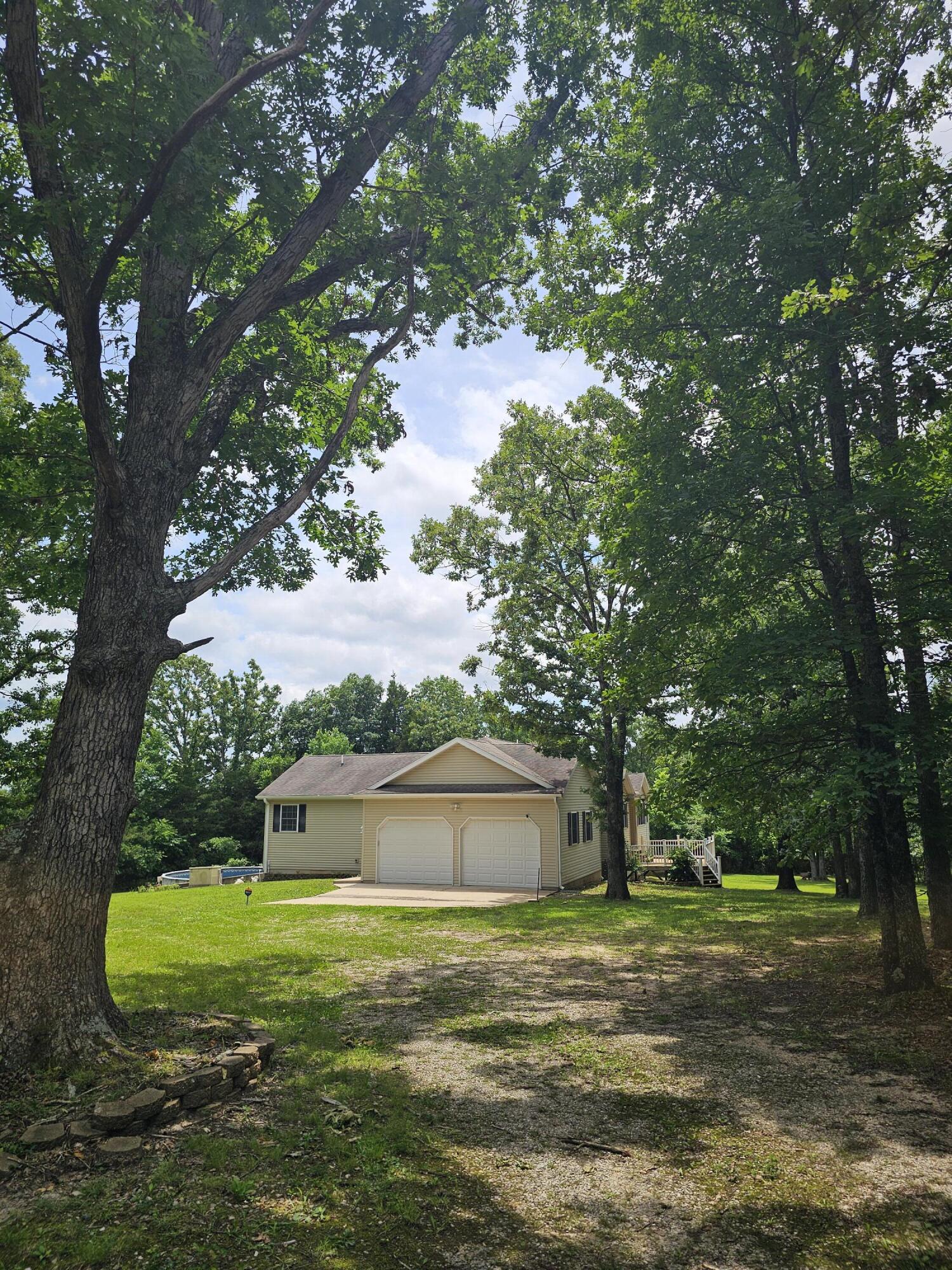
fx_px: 843
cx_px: 476
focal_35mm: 23
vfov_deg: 73.9
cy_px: 635
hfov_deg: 58.9
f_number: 1.7
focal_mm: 6.3
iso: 10
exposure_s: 1/907
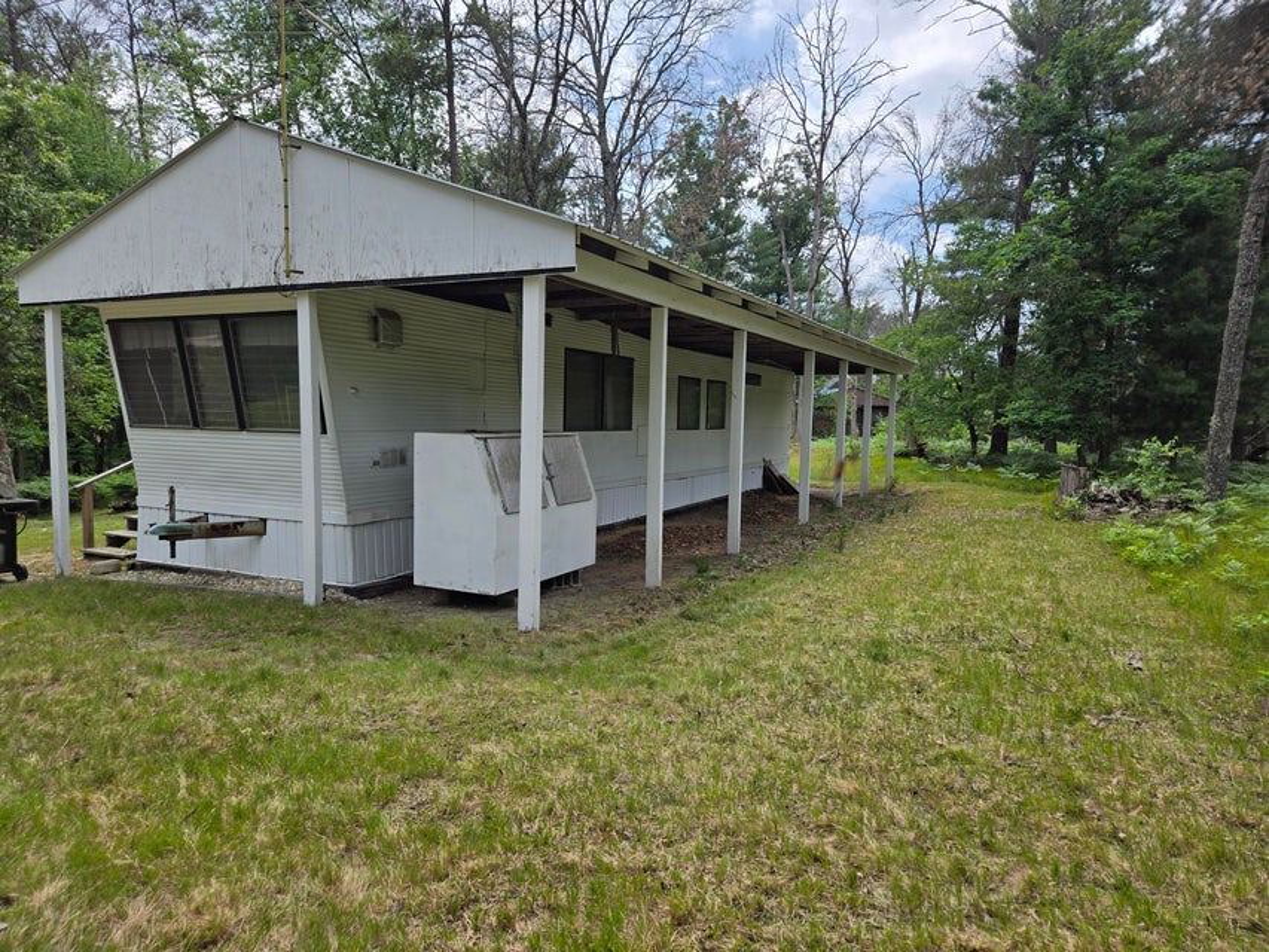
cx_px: 634
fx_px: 843
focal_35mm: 23
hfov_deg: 73.9
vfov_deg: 58.9
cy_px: 476
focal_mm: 5.4
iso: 25
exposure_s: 1/1391
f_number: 1.8
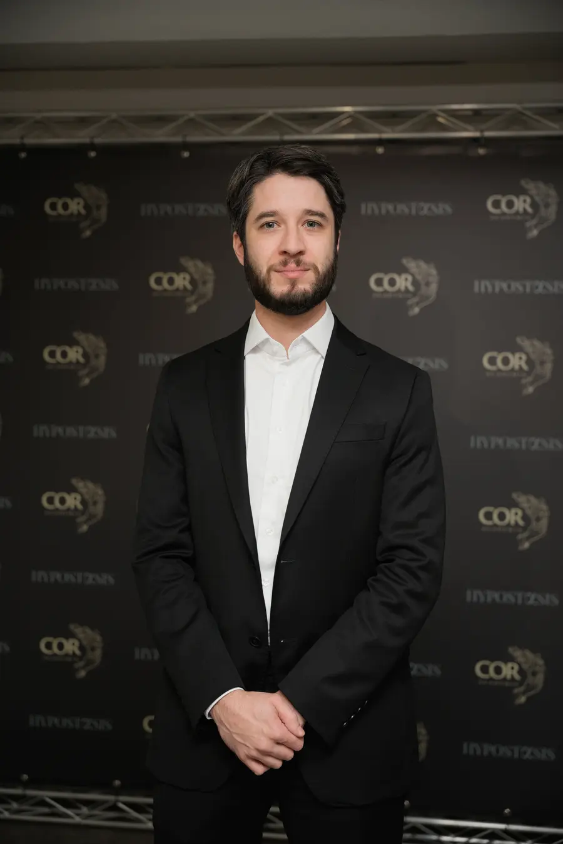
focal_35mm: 48
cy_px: 422
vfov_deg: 41.3
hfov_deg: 28.2
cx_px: 282
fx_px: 1121
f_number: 2.8
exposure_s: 1/125
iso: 200
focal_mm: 47.8
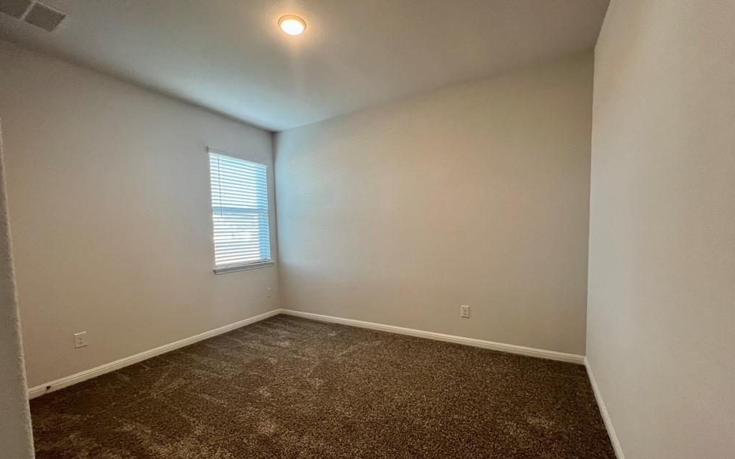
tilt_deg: -4.5
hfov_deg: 105.3
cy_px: 251
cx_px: 365
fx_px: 280
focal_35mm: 14
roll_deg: +0.9
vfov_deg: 78.4
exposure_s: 1/60
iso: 160
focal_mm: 1.57
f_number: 1.8
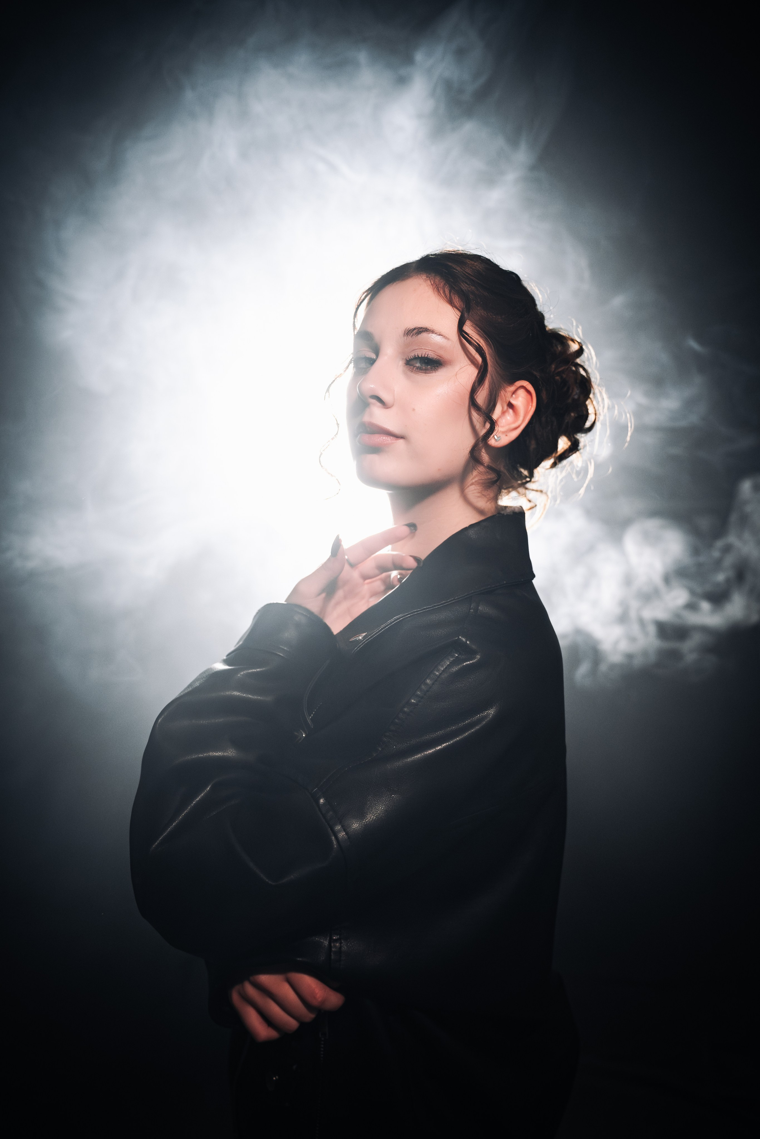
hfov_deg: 46.4
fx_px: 887
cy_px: 570
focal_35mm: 28
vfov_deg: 65.5
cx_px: 380
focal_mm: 28
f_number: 3.2
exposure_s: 1/160
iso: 2500
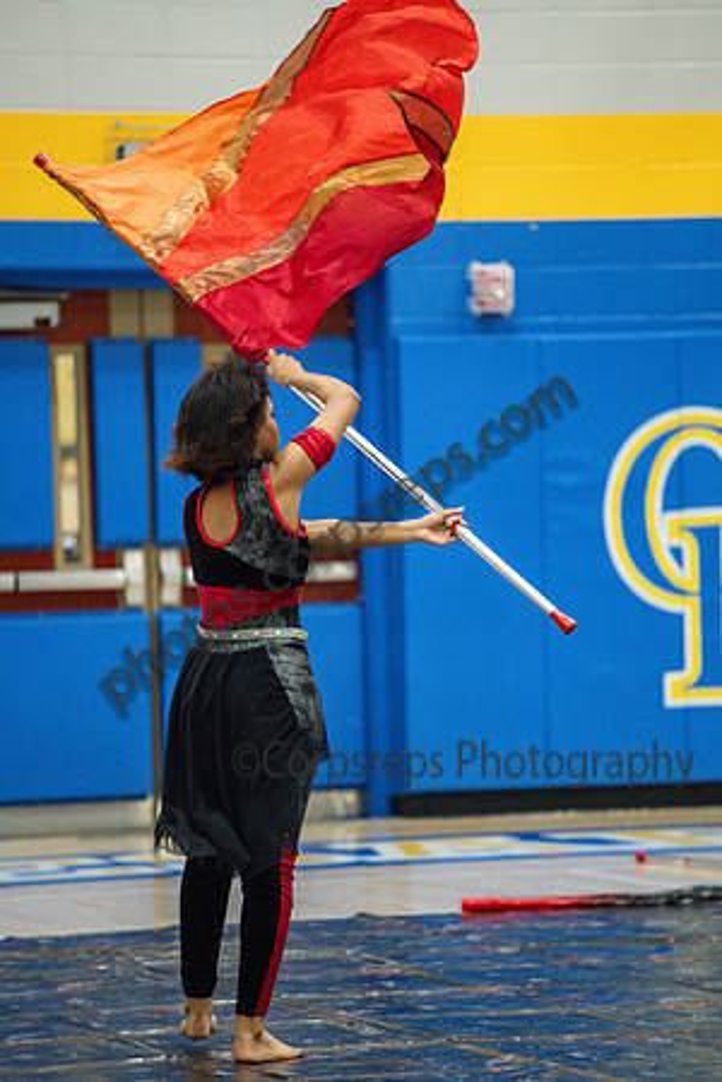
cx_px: 361
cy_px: 541
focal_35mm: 200
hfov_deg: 6.9
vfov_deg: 10.3
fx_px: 6016
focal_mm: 200
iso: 6400
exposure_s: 1/500
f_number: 4
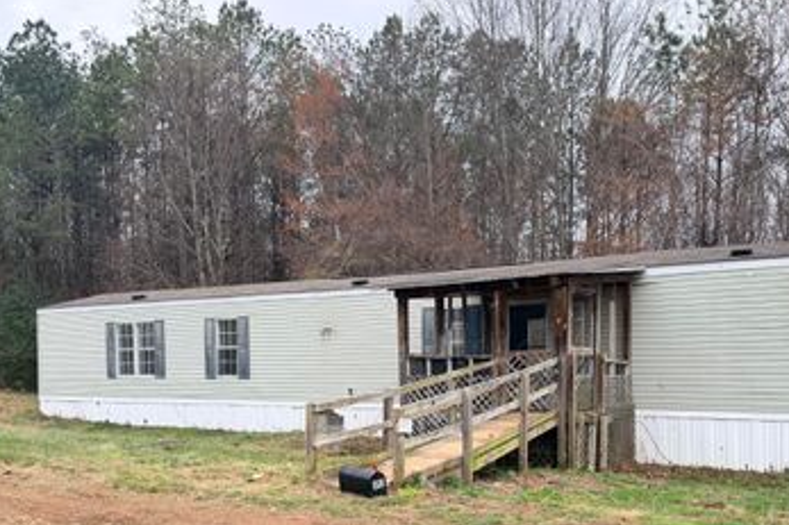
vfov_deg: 36.2
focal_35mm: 36
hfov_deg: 53.0
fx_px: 789
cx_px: 437
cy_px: 376
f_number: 1.78
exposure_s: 1/831
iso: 100
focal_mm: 6.76
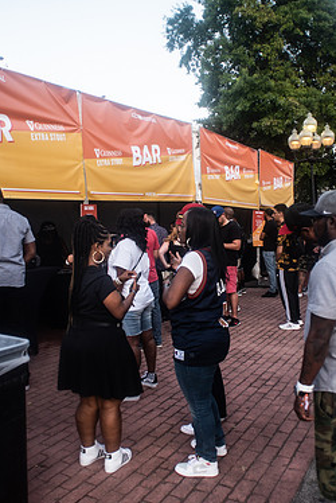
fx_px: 433
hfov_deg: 42.3
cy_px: 247
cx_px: 194
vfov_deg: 60.2
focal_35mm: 31
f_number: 3.5
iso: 250
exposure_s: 1/200
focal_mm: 20
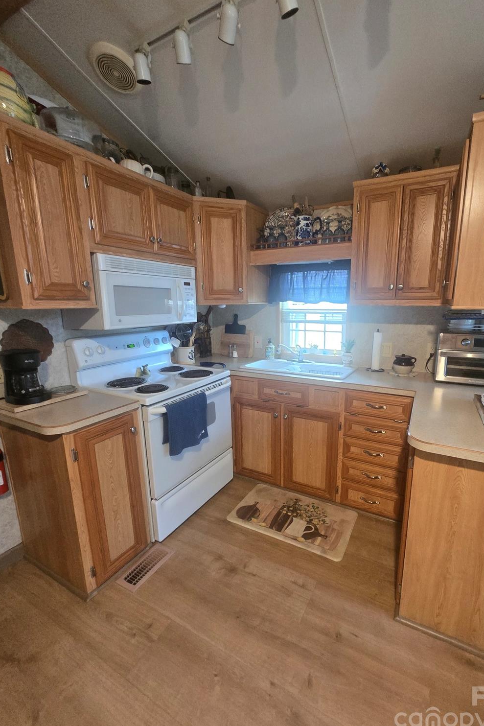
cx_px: 278
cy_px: 365
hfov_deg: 80.7
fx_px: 282
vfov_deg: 104.2
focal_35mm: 14
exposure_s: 1/60
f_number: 2.2
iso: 800
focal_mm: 2.2
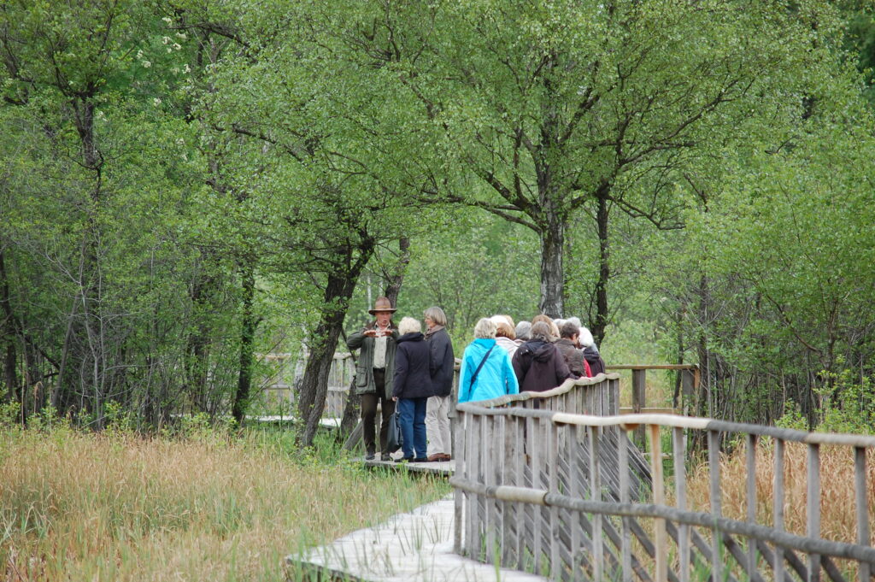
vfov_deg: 3.8
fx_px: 8743
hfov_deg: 5.7
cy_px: 291
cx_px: 438
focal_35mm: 360
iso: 400
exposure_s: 1/250
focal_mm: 240
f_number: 5.6
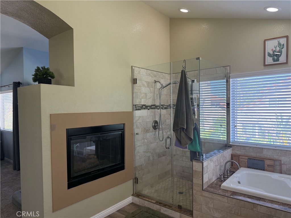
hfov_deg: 71.6
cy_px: 109
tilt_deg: -1.7
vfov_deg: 56.8
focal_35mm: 24
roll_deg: +0.8
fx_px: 202
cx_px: 146
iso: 160
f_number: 1.78
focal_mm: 6.76
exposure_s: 1/240
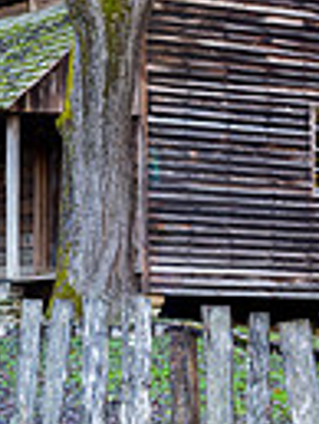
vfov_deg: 11.4
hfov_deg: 8.8
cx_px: 132
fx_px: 2061
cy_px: -171
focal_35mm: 168
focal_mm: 50
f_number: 16
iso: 100
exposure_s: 1
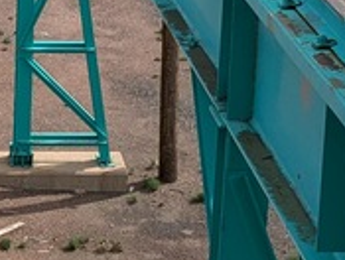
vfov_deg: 10.1
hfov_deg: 13.3
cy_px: 6
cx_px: 9
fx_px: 1458
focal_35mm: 146
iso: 43
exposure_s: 1/1776
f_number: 1.89
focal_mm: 5.43
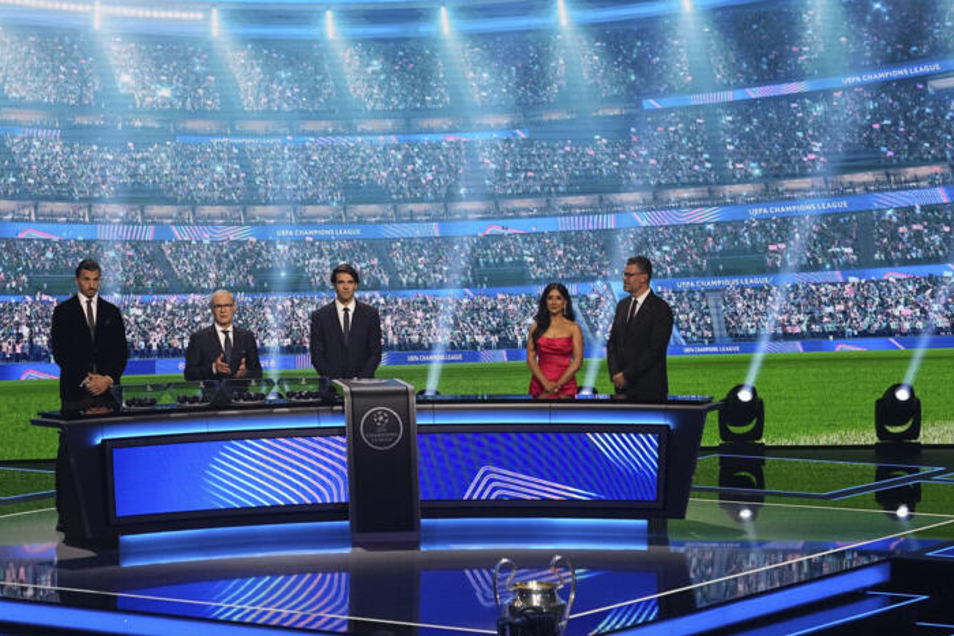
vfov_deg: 11.4
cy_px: 260
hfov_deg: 17.0
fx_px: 3180
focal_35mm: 120
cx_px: 373
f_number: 5.6
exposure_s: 1/320
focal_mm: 70
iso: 3200
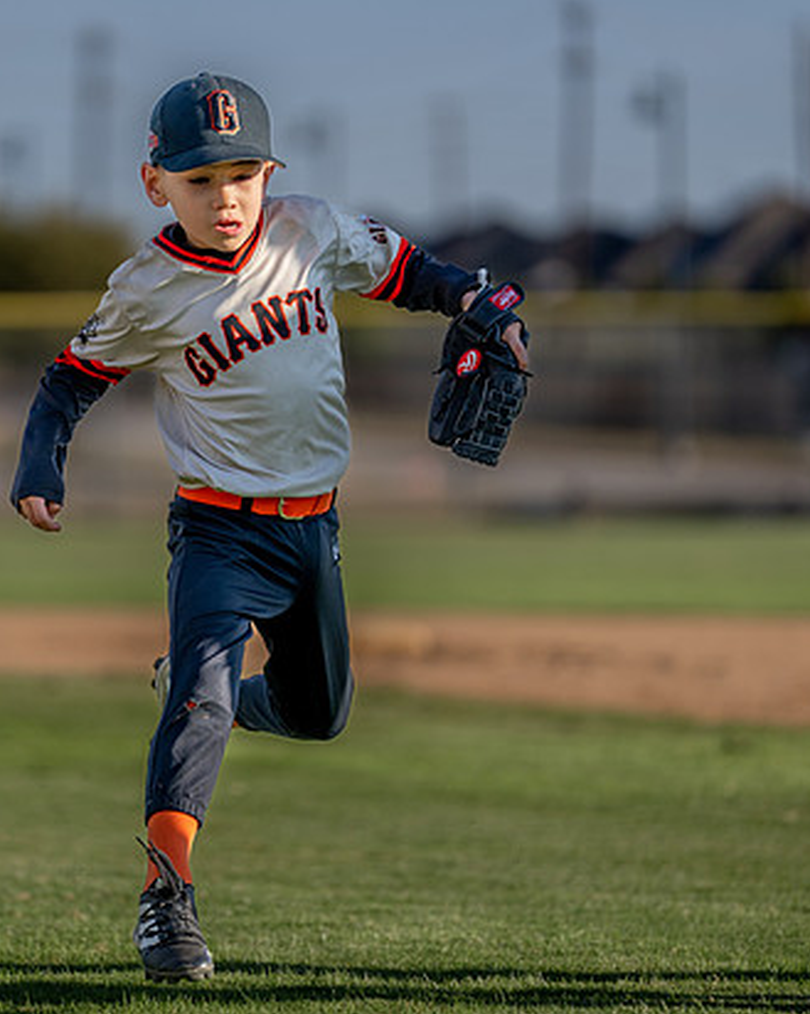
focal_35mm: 286
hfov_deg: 5.4
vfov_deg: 6.8
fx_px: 8580
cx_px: 174
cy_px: 502
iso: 100
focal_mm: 200
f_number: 2.8
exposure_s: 1/2000
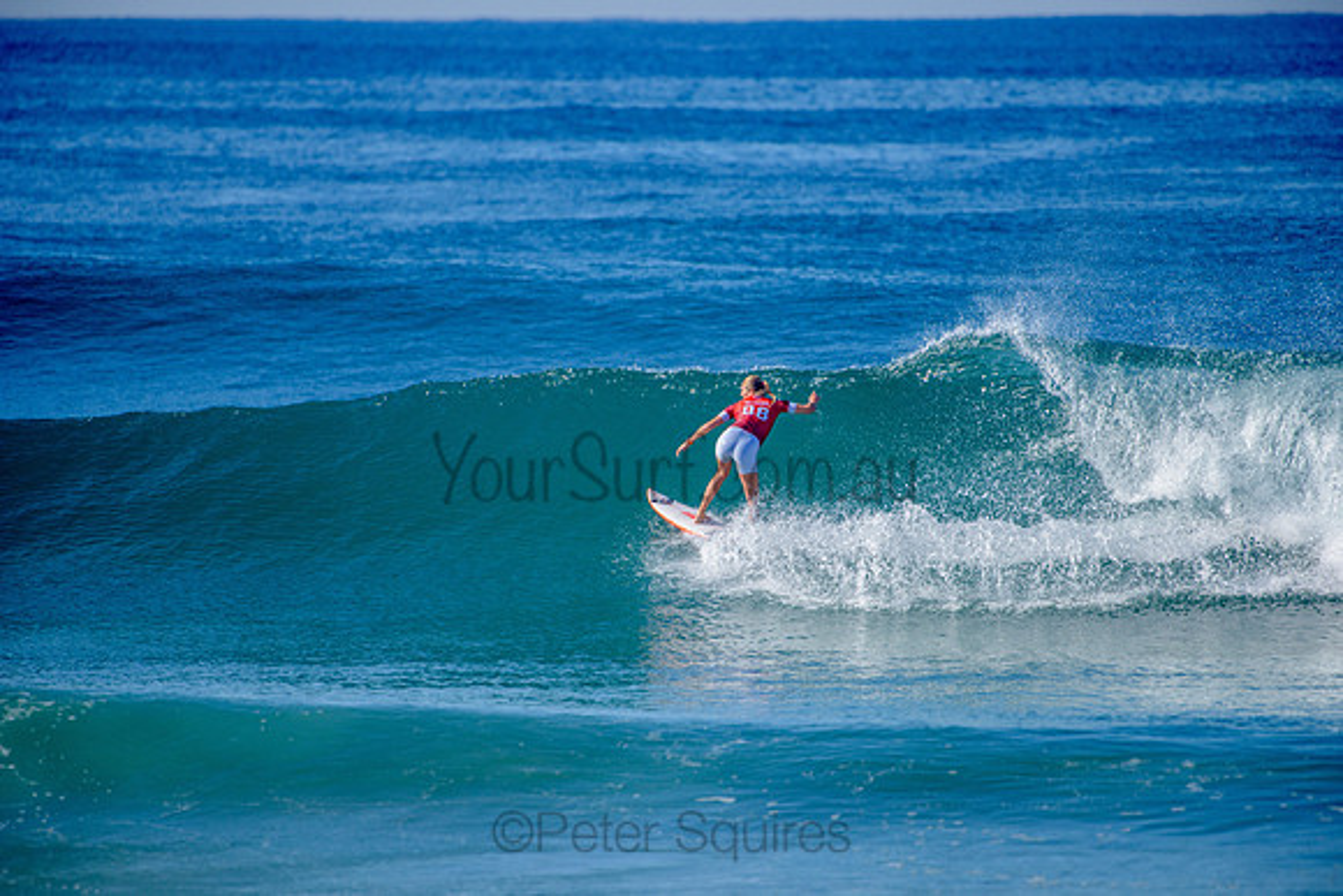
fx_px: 18656
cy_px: 448
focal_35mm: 500
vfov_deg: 2.8
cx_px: 672
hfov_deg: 4.1
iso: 200
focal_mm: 500
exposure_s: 1/1600
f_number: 5.6
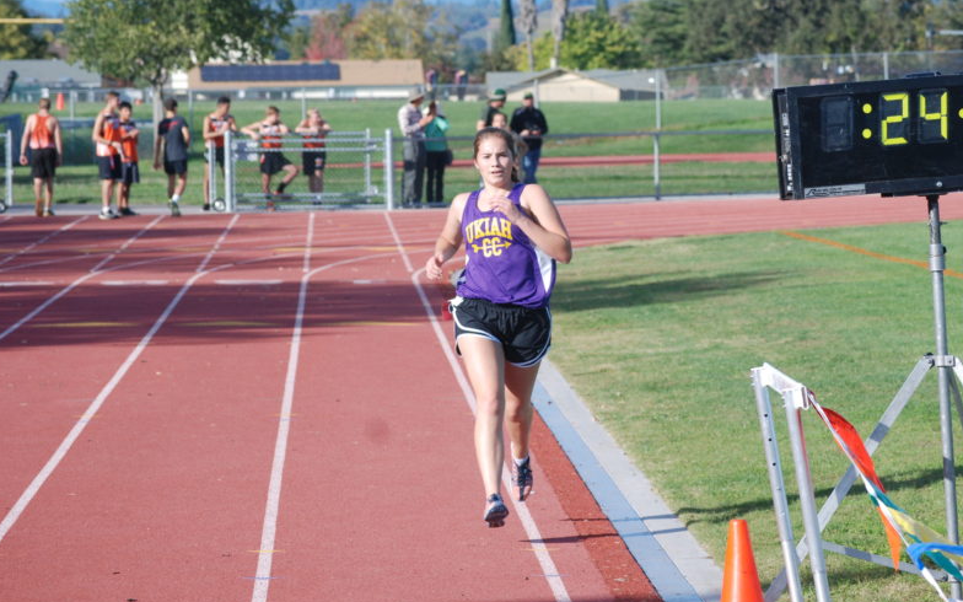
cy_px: 233
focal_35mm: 184
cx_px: 609
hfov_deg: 11.4
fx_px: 4829
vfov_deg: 7.1
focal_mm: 92
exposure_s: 1/800
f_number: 7.1
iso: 400
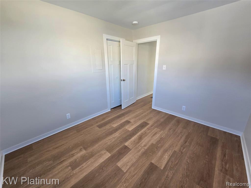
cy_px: 94
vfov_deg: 89.9
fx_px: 94
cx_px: 126
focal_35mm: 13
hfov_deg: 106.2
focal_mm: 2.2
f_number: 2.2
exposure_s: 1/60.2
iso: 64
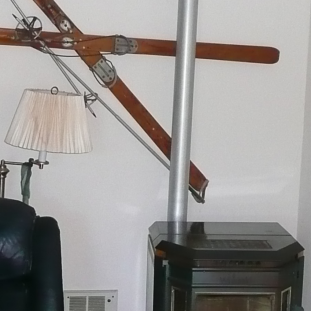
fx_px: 874
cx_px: 134
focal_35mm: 86
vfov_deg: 20.1
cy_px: 222
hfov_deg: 20.2
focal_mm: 4.6
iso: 320
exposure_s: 1/30
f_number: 3.3
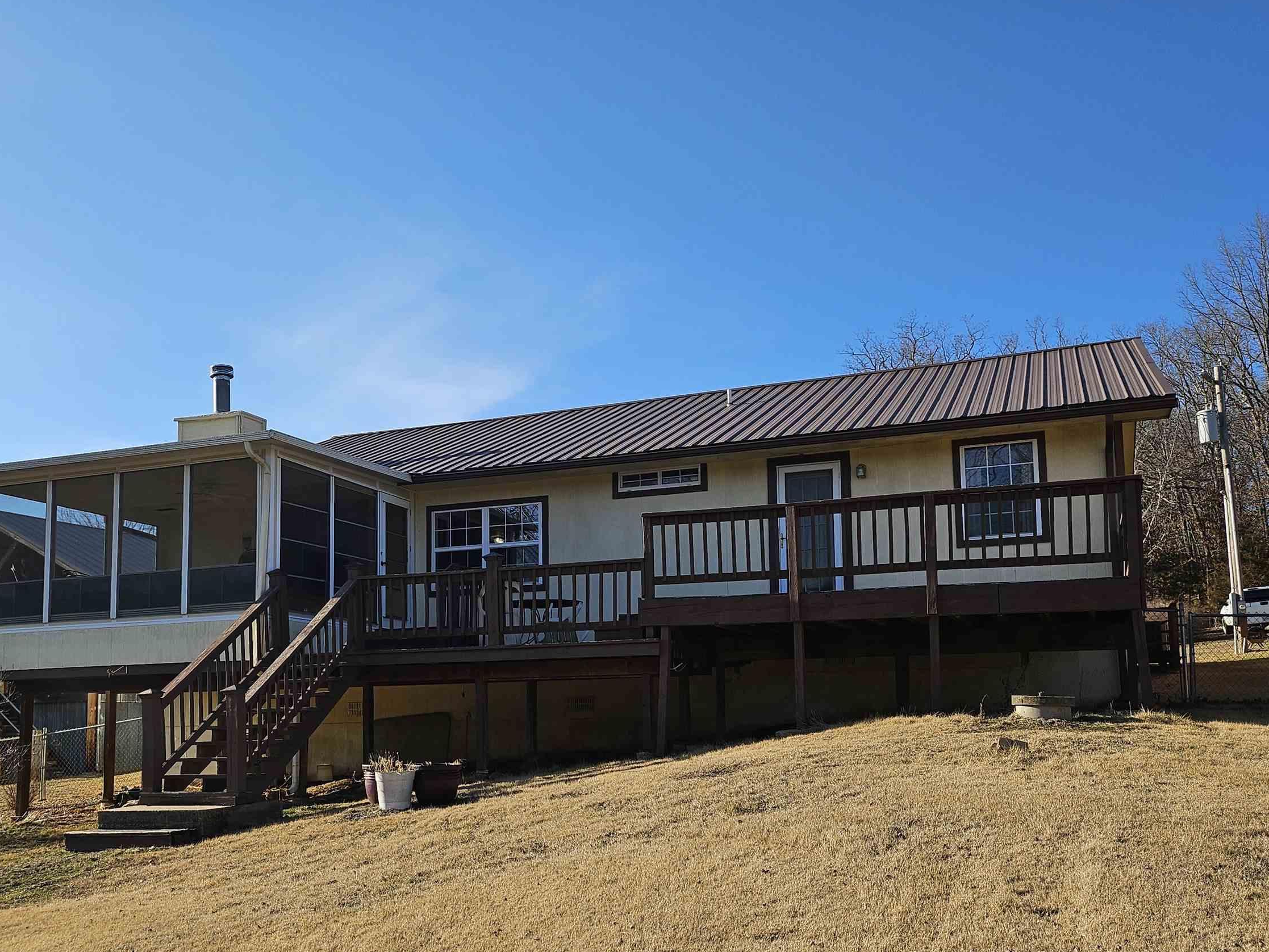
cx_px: 561
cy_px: 603
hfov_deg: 55.2
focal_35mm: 33
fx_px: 1210
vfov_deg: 42.6
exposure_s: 1/3026
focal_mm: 5
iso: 50
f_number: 1.8
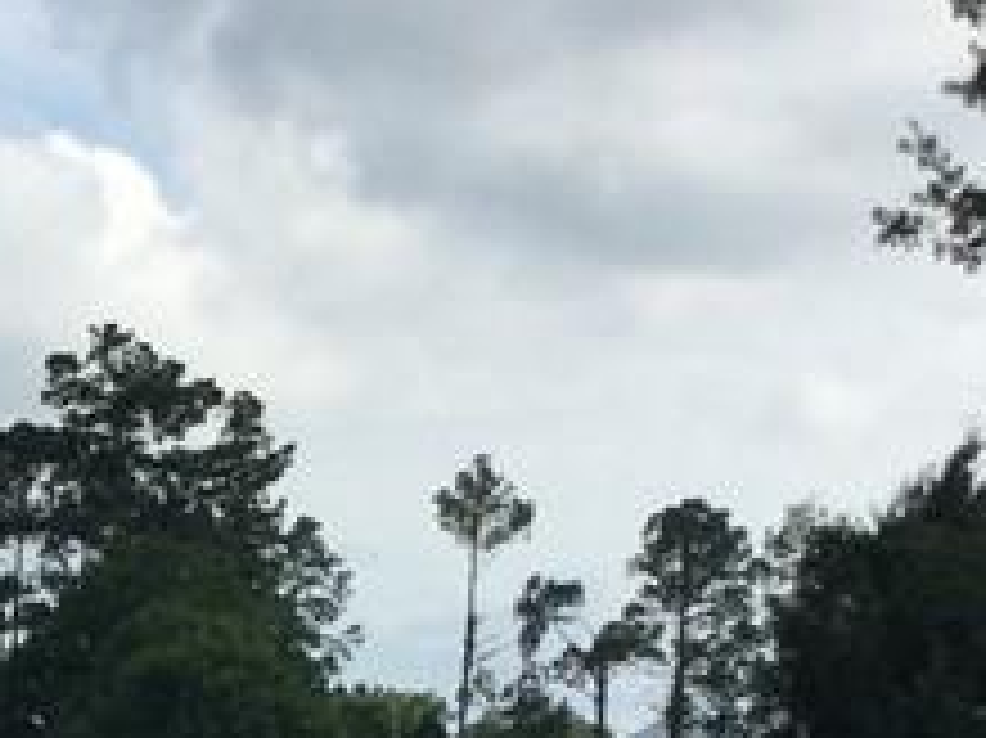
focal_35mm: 145
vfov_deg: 9.9
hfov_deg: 13.1
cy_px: 1058
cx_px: -302
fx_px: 4128
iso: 25
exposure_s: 1/1335
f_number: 2.4
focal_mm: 3.3
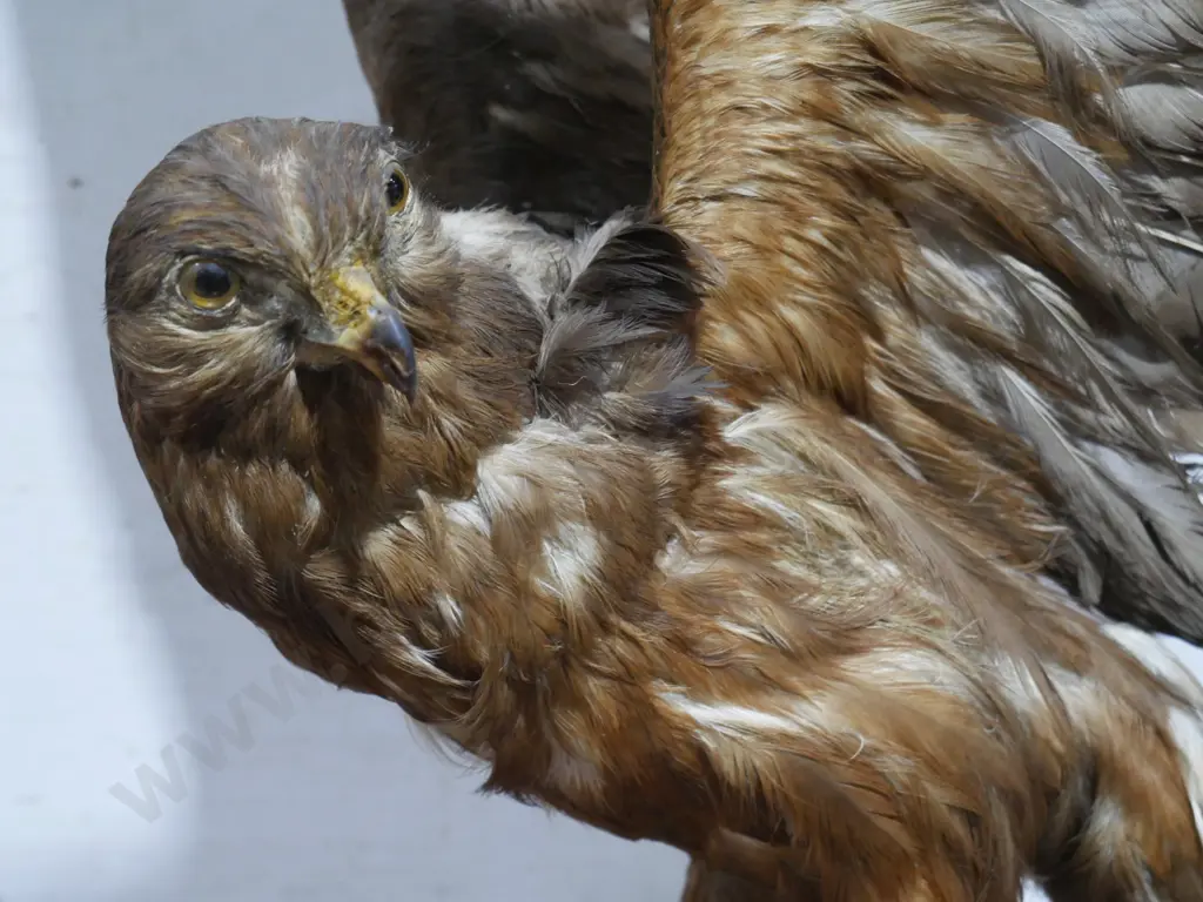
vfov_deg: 22.3
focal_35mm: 66
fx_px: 2294
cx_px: 602
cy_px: 451
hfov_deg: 29.4
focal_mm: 33
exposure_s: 1/80
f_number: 5.4
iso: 2000
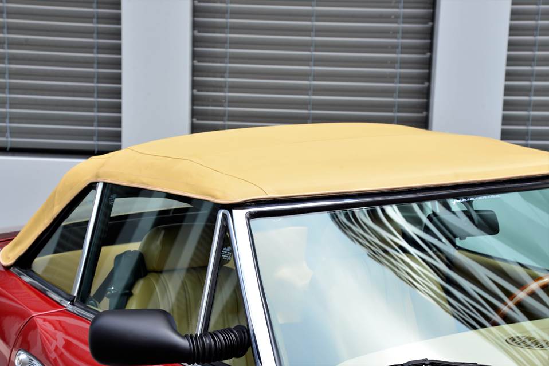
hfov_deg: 30.5
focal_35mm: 66
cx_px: 274
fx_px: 1007
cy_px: 183
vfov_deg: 20.6
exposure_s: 1/80
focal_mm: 66
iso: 200
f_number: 8
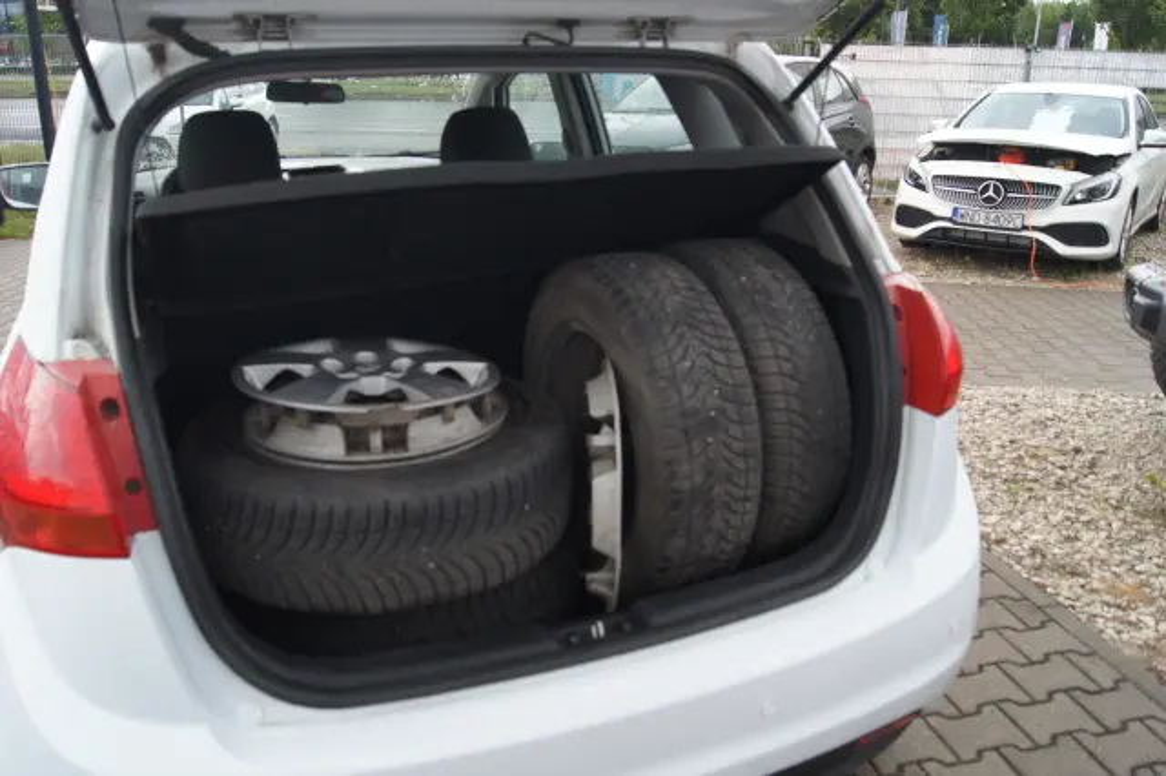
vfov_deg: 43.6
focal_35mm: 30
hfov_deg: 62.0
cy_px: 388
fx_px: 971
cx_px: 583
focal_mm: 20
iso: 100
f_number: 5
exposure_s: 1/80
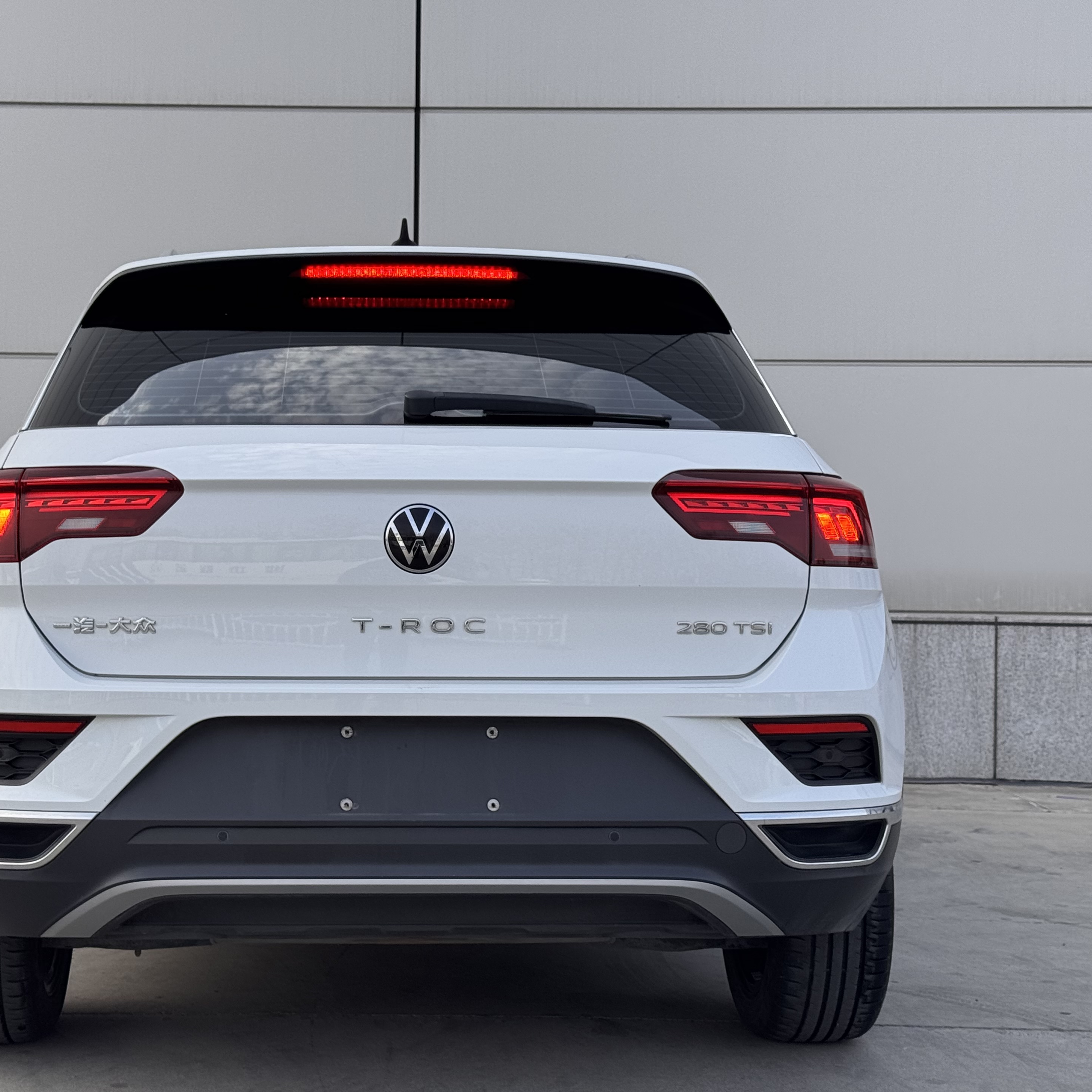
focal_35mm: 59
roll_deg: -0.8
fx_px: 2106
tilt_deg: +0.1
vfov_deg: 29.1
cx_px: 426
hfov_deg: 29.0
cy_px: 541
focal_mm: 6.76
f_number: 1.78
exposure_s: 1/2252
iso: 64
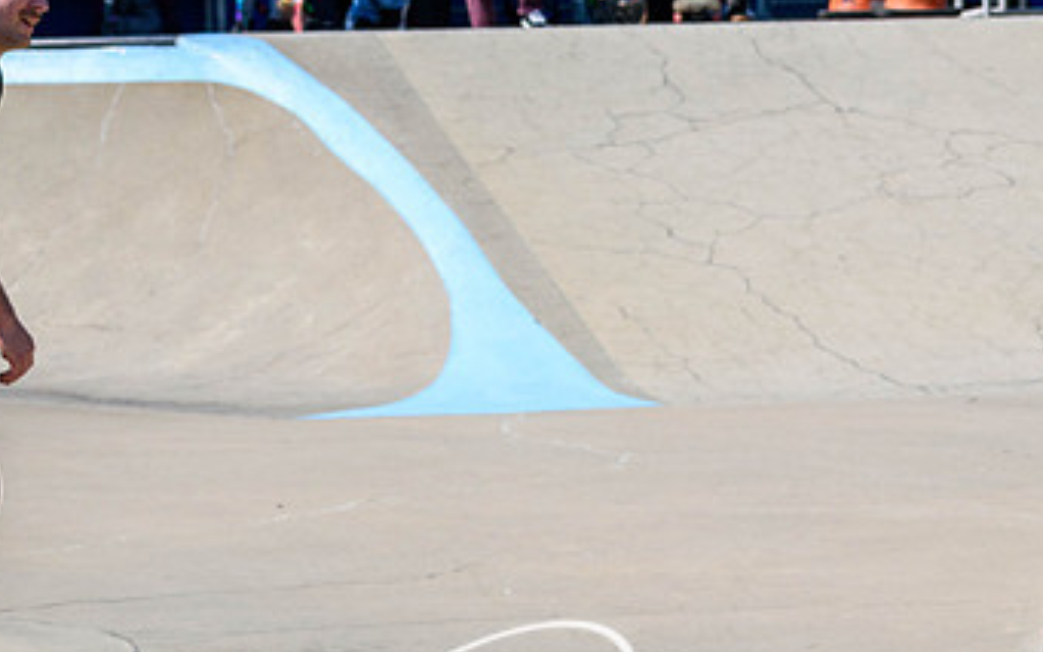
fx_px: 6366
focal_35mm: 224
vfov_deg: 5.9
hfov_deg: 9.3
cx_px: 205
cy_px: 504
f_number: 8
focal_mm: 86
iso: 200
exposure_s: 1/1000
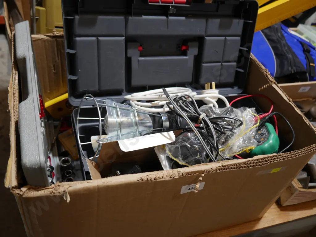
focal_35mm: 32
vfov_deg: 44.2
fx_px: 292
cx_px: 158
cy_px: 118
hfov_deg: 56.8
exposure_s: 1/60
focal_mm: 16
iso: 200
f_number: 3.6
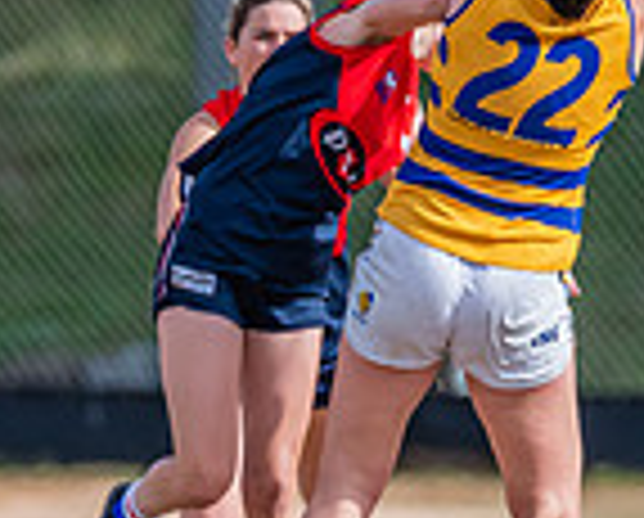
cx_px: 256
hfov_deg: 0.7
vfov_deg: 0.6
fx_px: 53305
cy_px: 409
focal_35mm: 2791
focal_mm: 600
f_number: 9
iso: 800
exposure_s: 1/1600
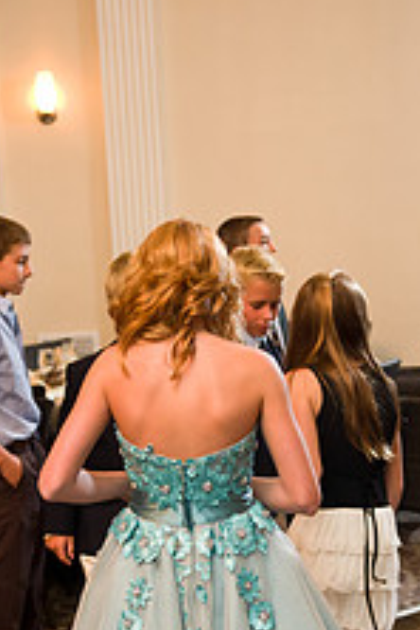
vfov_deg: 23.6
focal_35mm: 85
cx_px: 183
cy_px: 502
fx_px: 1487
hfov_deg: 16.1
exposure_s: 1/125
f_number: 3.2
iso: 1600
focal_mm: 42
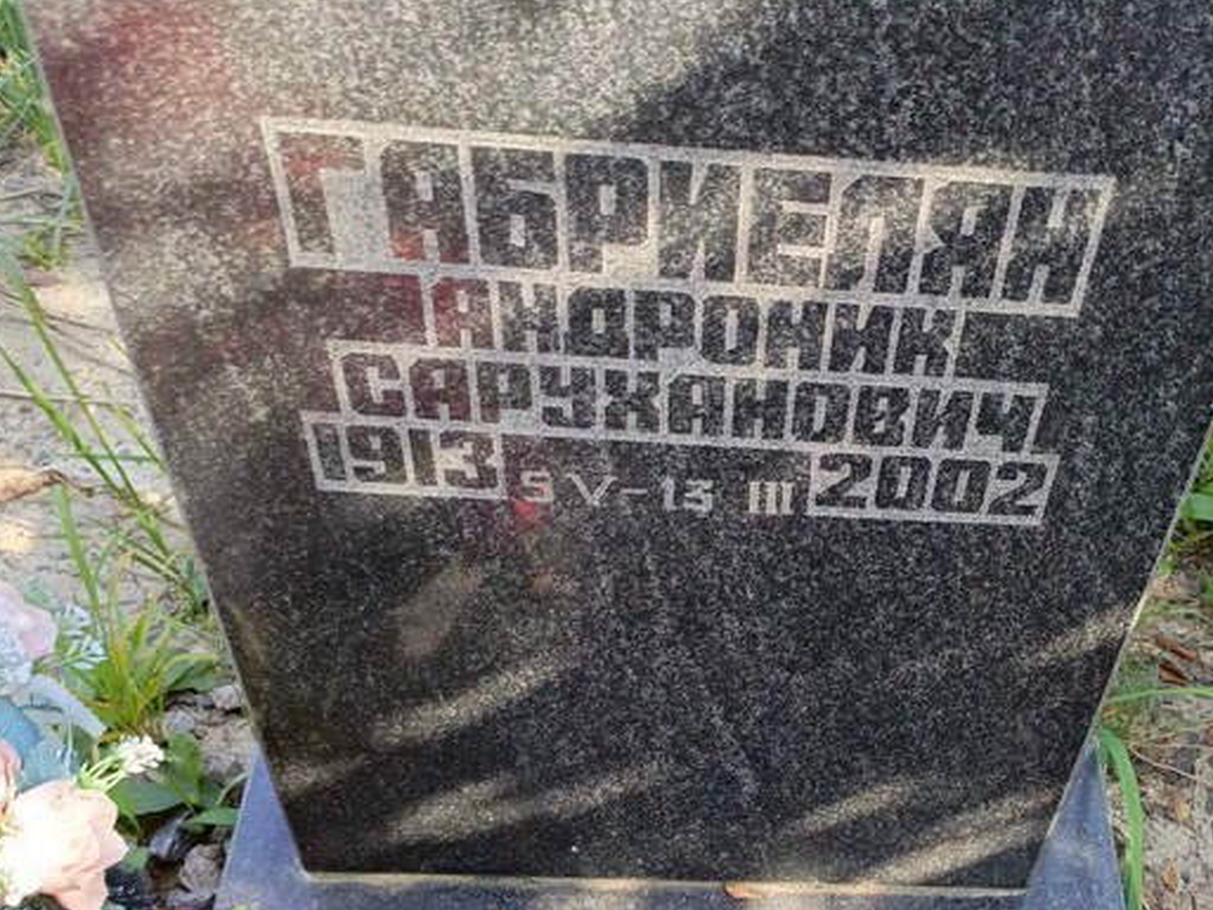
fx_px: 1367
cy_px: 659
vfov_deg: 36.2
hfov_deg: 47.0
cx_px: 818
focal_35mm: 39
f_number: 1.69
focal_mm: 4.76
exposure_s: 1/116
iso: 110
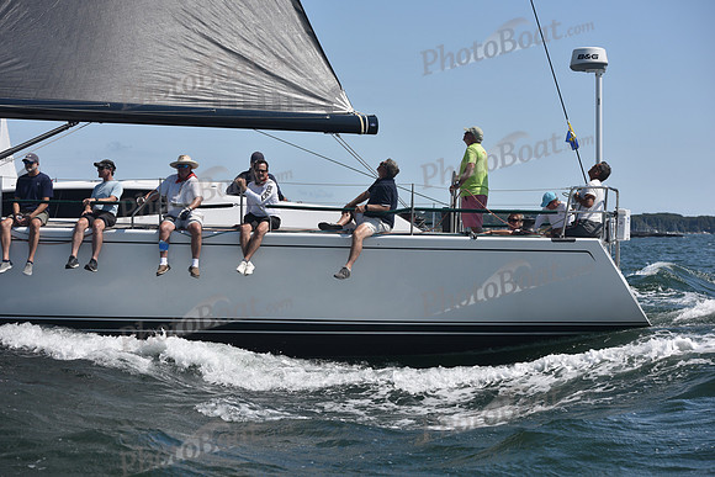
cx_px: 358
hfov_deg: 28.8
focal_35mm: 70
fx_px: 1391
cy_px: 238
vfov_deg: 19.5
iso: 250
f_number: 5.6
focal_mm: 70
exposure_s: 1/1250
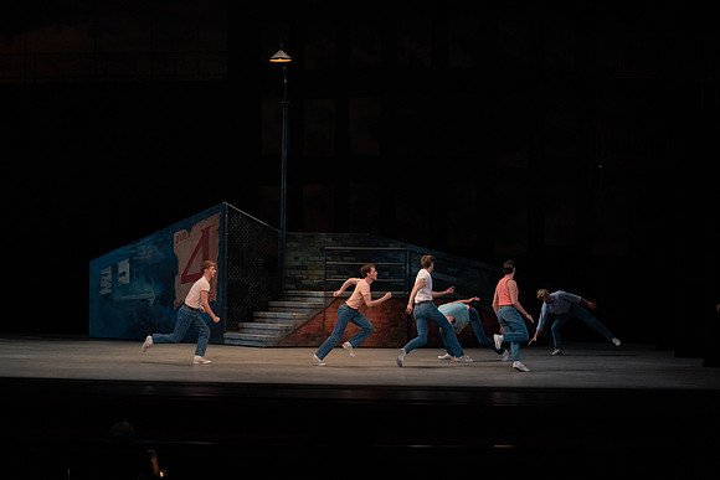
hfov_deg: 26.0
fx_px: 1560
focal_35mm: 78
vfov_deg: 17.5
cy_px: 240
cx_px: 360
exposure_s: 1/400
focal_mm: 78
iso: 3200
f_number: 4.5
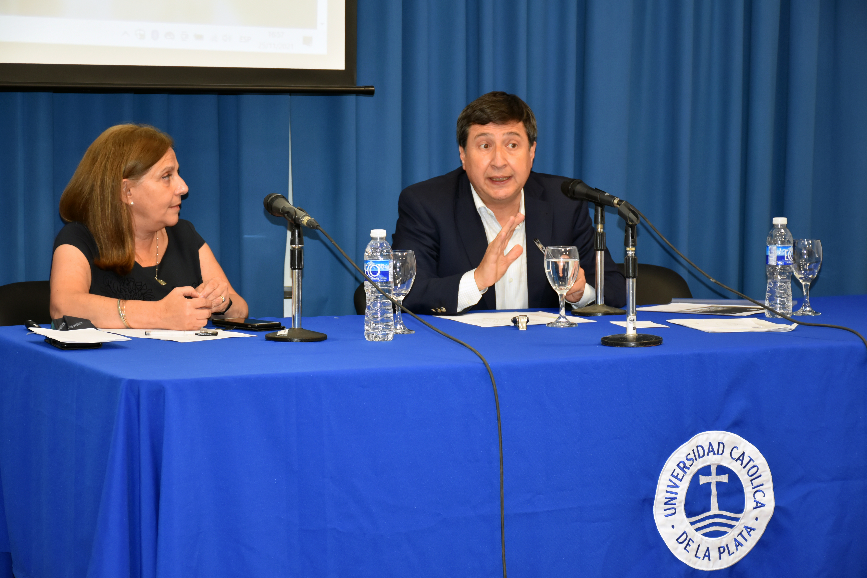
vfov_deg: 13.8
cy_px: 289
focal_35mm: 99
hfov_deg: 20.6
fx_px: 2384
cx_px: 434
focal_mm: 66
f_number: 5
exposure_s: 1/60
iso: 800
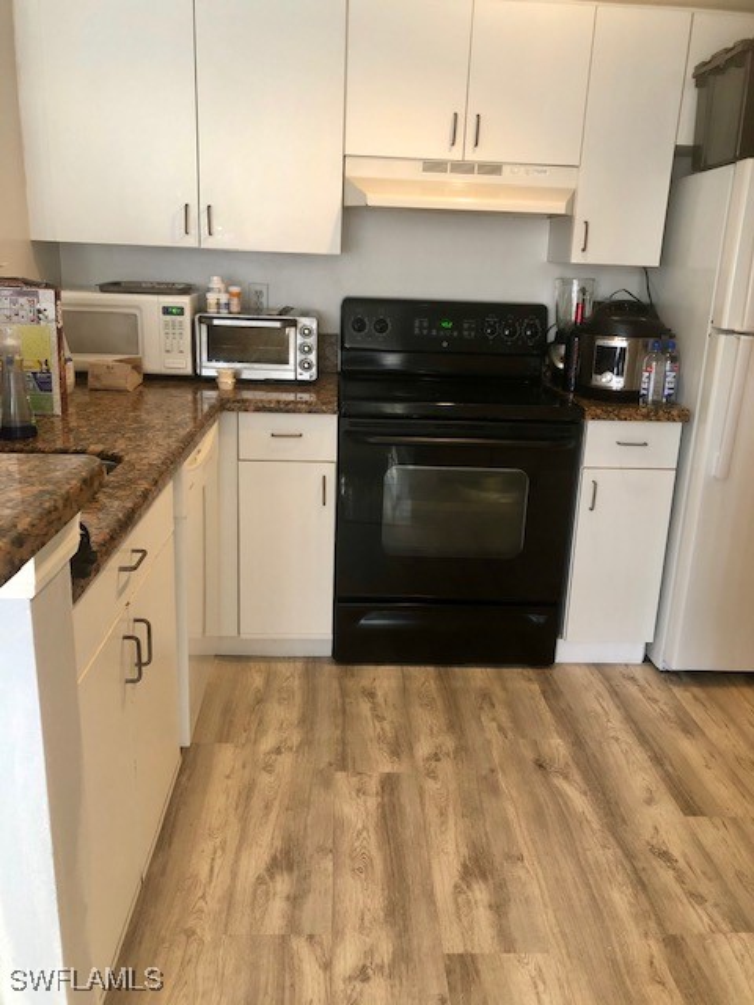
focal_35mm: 28
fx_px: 813
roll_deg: -2.1
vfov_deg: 63.4
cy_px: 502
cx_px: 377
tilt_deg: -16.2
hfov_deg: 49.7
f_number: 1.8
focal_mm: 3.99
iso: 50
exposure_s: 1/15
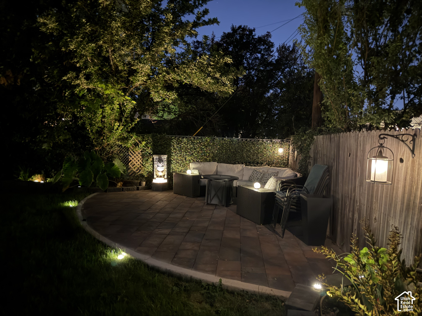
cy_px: 158
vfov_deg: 56.8
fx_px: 293
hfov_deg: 71.6
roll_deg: -2.1
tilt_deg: -3.3
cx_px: 211
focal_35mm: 24
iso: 4000
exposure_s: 1/2
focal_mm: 6.76
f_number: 1.78
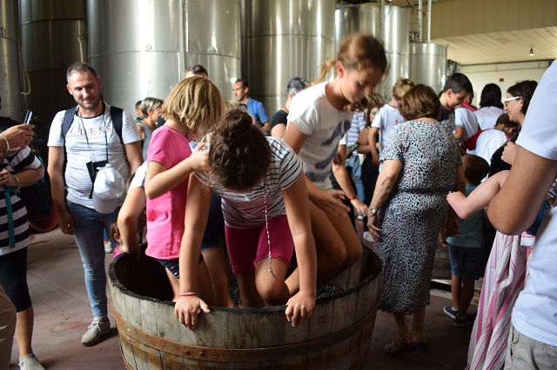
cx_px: 278
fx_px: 464
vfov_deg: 43.6
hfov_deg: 62.0
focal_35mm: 30
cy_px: 185
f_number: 4.5
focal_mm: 20
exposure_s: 1/80
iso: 500
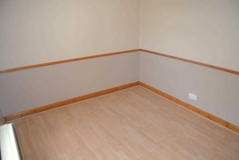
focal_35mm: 27
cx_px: 120
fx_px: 179
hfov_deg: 67.3
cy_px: 80
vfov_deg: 48.0
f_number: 3.5
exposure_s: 1/60
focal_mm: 10
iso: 360
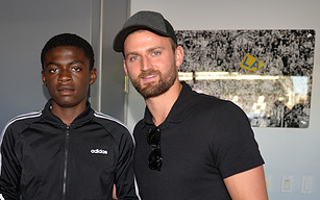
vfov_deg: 24.5
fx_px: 454
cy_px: 162
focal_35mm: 52
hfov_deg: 38.4
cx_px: 105
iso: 1250
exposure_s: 1/640
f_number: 2.8
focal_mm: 27
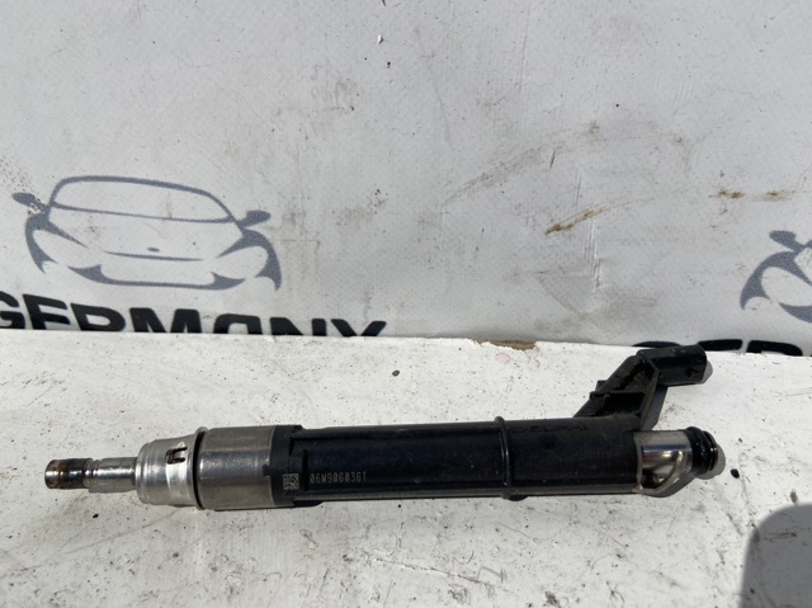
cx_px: 406
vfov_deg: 53.0
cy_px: 304
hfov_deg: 67.3
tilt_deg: -33.6
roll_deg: +0.0
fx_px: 609
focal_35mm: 26
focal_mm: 4.25
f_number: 1.8
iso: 32
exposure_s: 1/14286
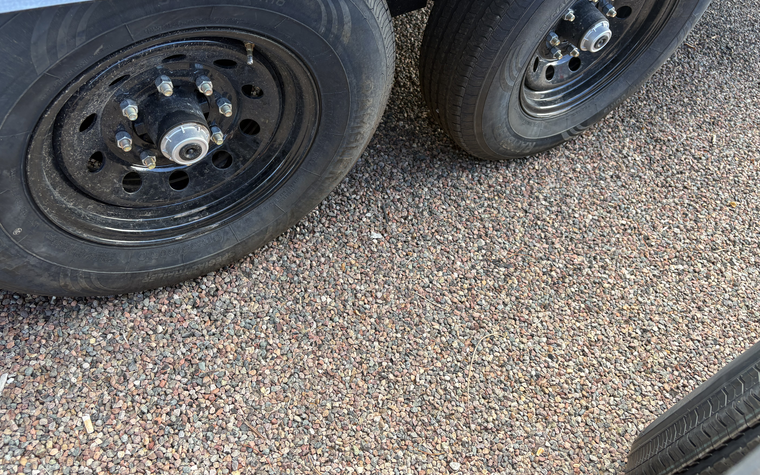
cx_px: 375
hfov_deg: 66.5
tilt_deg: -52.0
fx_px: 580
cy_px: 197
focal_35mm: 28
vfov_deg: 44.4
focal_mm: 5.96
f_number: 1.6
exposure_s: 1/137
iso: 32
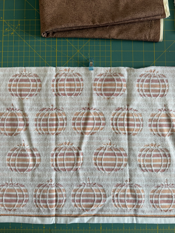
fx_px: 162
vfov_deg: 71.6
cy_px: 116
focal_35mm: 24
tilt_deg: -86.8
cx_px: 88
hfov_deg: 56.8
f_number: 1.78
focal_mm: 6.76
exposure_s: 1/98
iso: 200
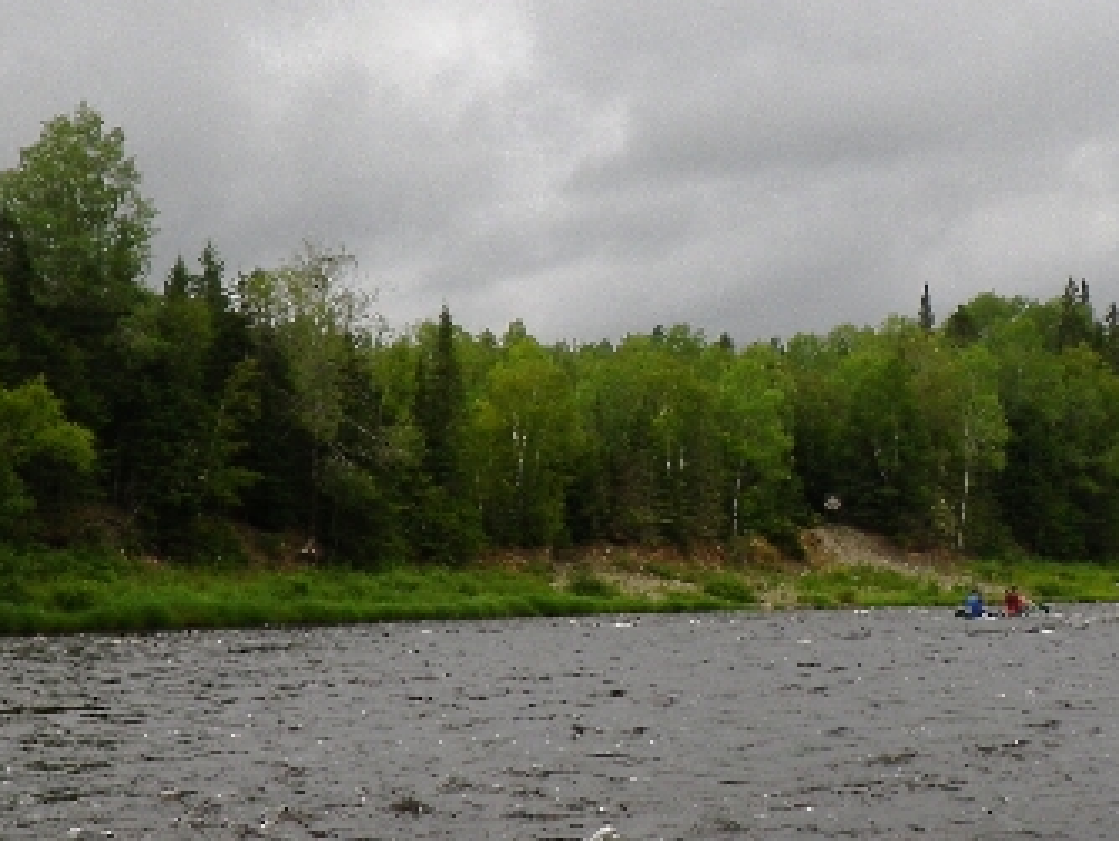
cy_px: 466
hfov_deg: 28.8
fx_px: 2167
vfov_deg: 21.9
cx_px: 710
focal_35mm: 67
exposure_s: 1/400
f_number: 4.2
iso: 80
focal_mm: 5
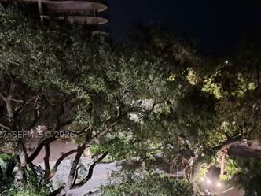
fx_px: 294
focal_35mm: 39
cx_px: 147
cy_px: 135
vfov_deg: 36.3
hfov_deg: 47.8
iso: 2000
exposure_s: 1/10
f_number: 1.8
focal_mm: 4
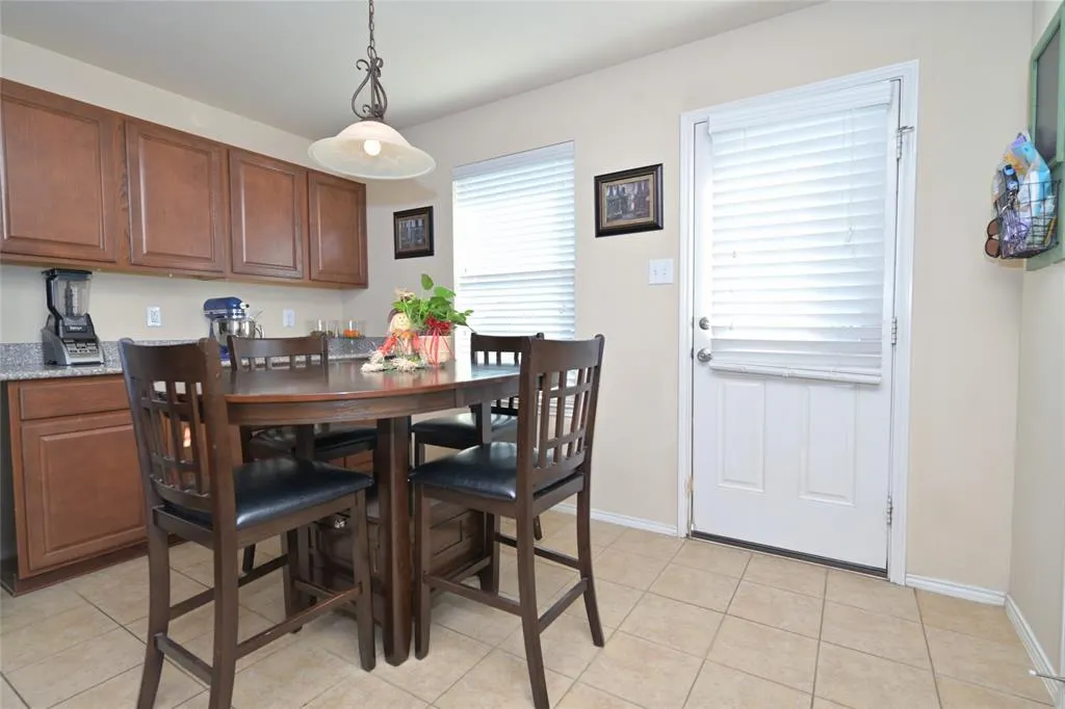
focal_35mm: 17
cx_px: 532
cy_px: 354
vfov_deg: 70.4
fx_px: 503
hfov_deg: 93.3
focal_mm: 17
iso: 200
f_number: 5.6
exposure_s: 1/50
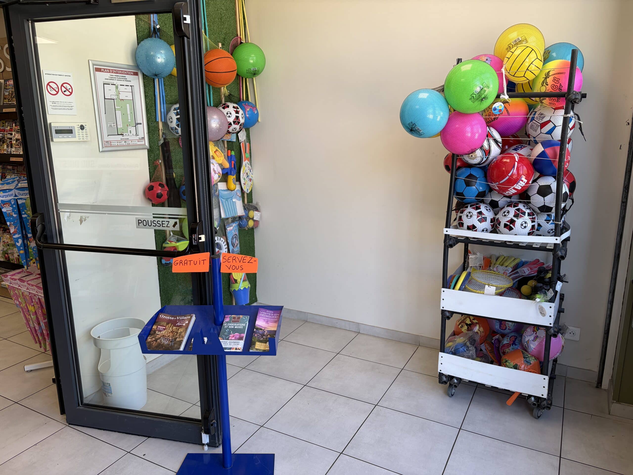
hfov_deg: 67.3
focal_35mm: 26
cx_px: 316
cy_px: 238
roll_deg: +0.3
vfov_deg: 53.1
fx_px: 475
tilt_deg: -12.0
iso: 32
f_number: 1.6
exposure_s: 1/132
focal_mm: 5.96
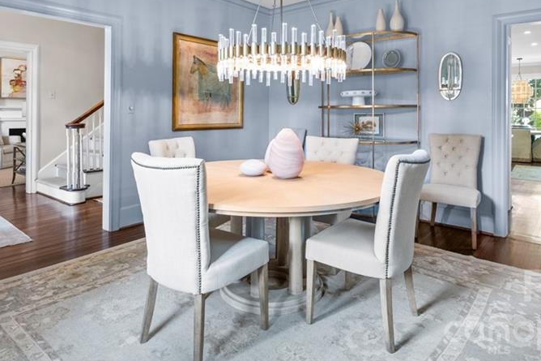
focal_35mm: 23
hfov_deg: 76.1
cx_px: 272
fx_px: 346
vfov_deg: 53.6
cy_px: 110
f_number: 7.1
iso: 800
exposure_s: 1/5
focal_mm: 10
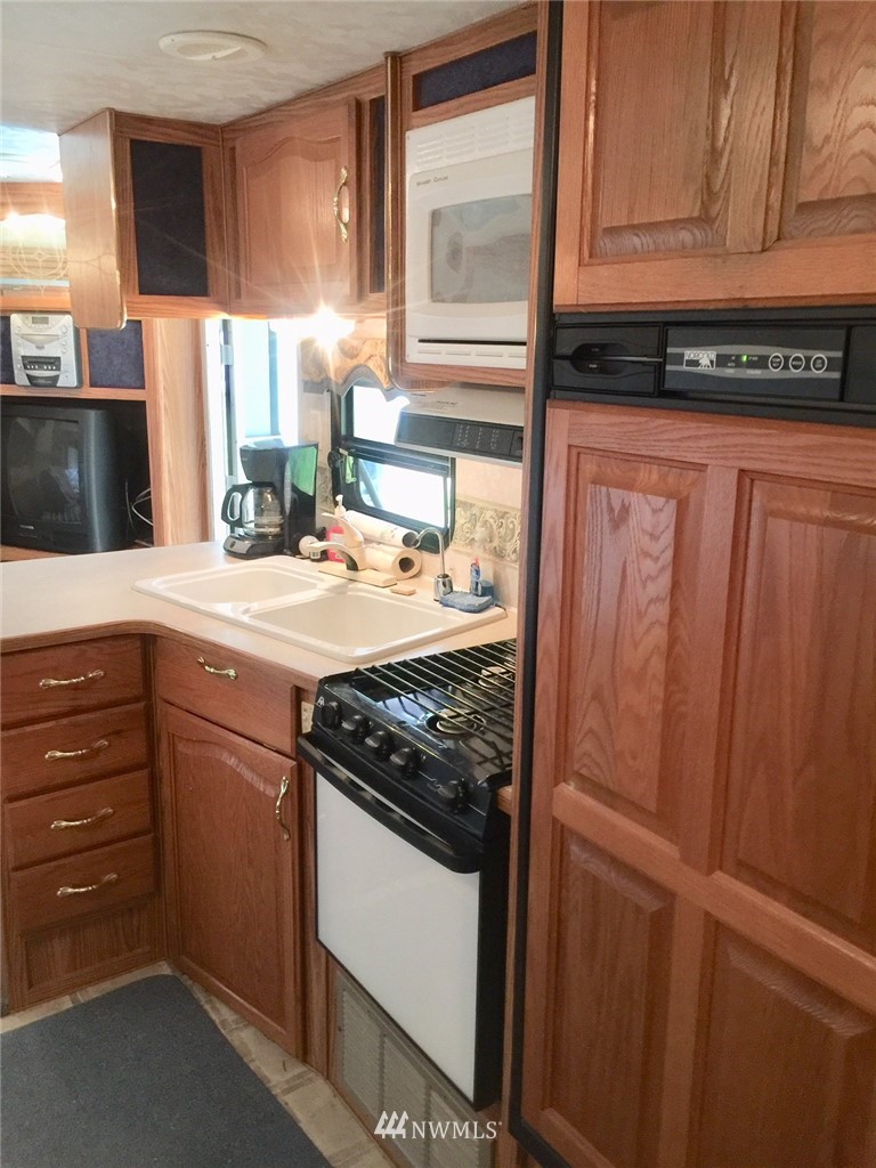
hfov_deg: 48.2
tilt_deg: -12.2
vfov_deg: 61.7
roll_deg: -0.7
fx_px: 979
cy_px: 584
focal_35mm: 29
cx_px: 438
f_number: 2.2
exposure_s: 1/15
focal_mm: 4.15
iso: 100
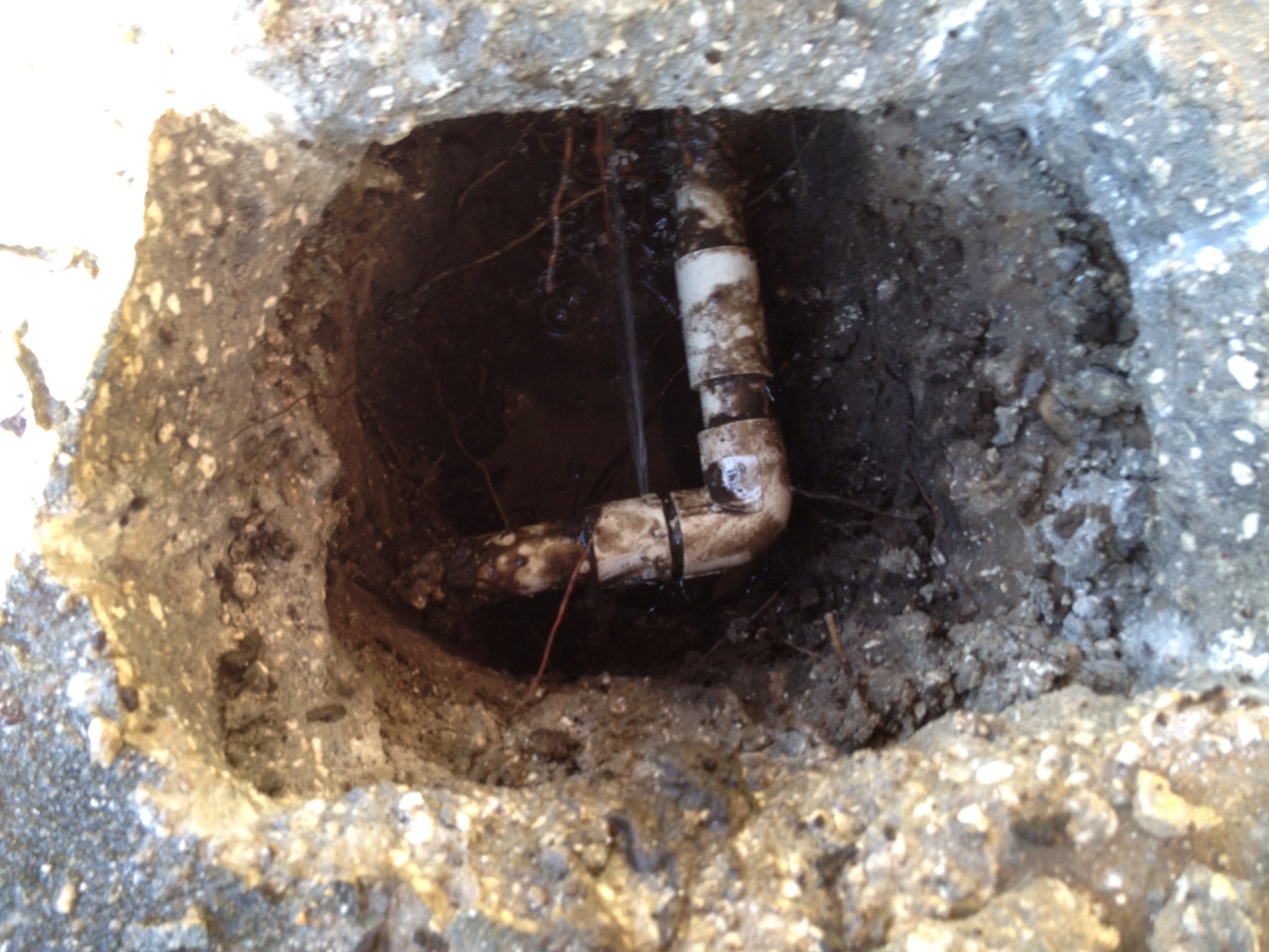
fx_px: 1283
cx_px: 634
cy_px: 476
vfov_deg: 40.7
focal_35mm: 35
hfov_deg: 52.6
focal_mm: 4.28
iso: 64
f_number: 2.4
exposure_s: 1/20
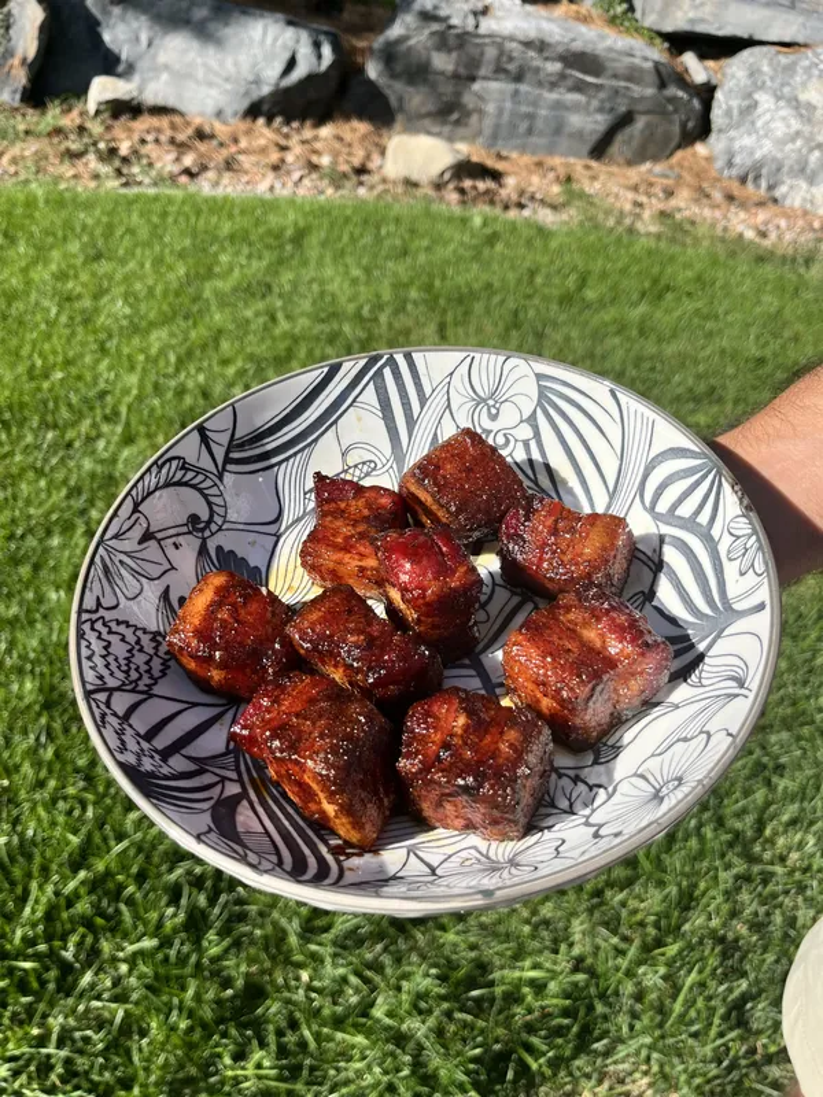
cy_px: 548
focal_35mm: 26
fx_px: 824
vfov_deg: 67.3
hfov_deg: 53.1
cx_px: 412
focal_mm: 5.1
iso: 50
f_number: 1.6
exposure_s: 1/2410
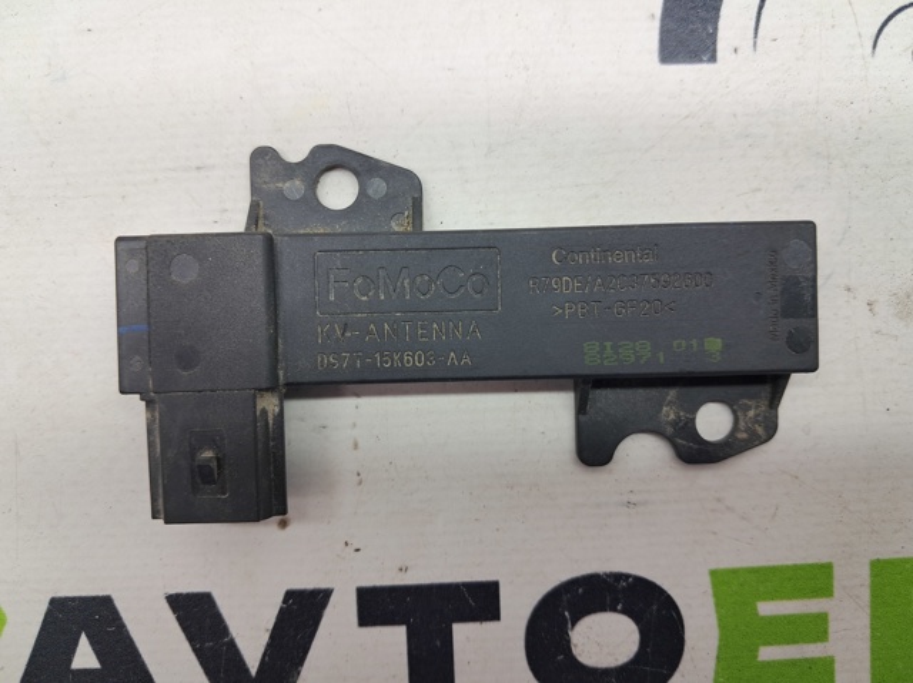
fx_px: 712
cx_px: 456
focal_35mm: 27
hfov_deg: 65.4
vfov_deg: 51.3
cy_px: 342
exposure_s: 1/60
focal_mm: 4
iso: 50
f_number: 1.8
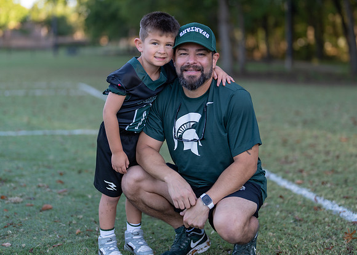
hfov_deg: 30.9
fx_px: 646
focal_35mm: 64
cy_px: 101
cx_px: 194
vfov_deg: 22.3
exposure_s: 1/800
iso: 100
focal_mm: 50
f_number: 1.2
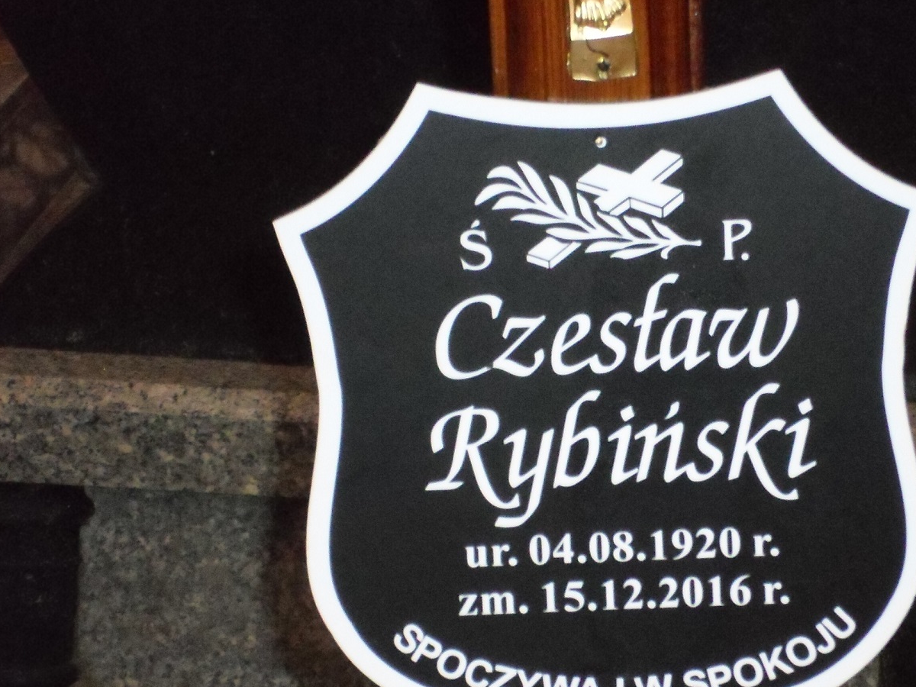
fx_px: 5001
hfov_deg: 10.5
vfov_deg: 7.9
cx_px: 600
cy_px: 413
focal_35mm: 189
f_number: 6.3
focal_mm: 22.5
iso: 640
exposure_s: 1/60
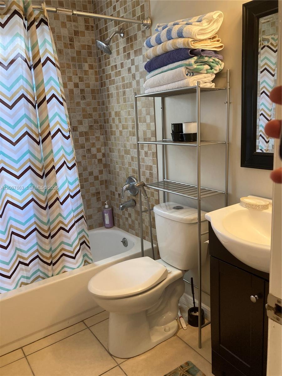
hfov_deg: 49.7
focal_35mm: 28
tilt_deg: -11.9
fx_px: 304
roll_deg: +2.9
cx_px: 141
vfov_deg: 63.4
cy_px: 188
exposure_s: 1/60
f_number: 1.8
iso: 80
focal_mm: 3.99
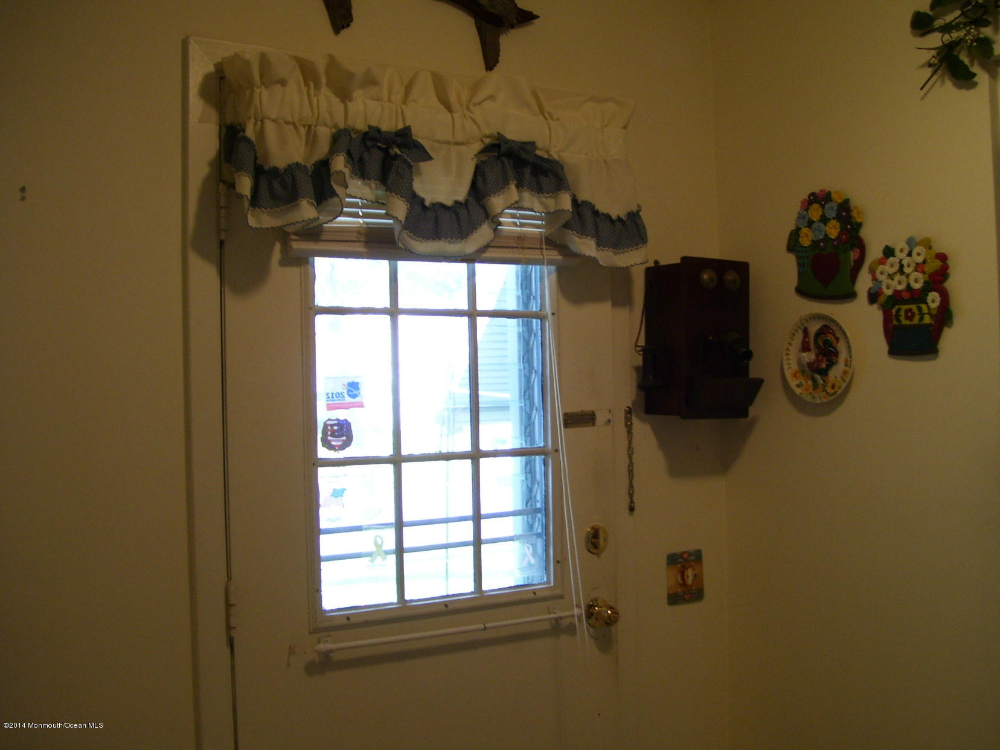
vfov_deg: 38.7
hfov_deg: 50.1
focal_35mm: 37
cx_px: 500
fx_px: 1069
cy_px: 375
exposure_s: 1/30
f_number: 2.7
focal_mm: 6
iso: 125
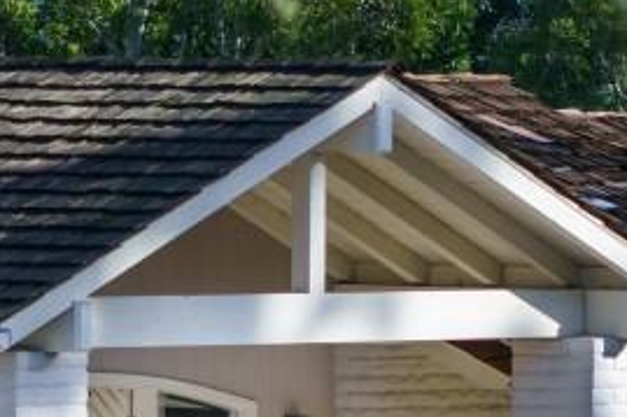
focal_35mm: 512
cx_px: 425
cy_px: 492
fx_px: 8912
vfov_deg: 2.7
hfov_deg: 4.0
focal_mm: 85
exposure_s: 1/4000
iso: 100
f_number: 1.8
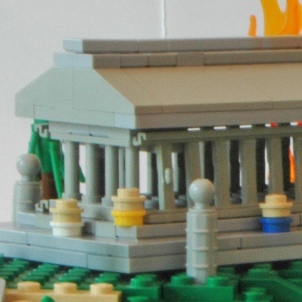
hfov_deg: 4.7
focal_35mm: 365
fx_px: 3605
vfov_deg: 4.8
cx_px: 530
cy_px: 357
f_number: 32
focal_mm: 55
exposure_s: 6
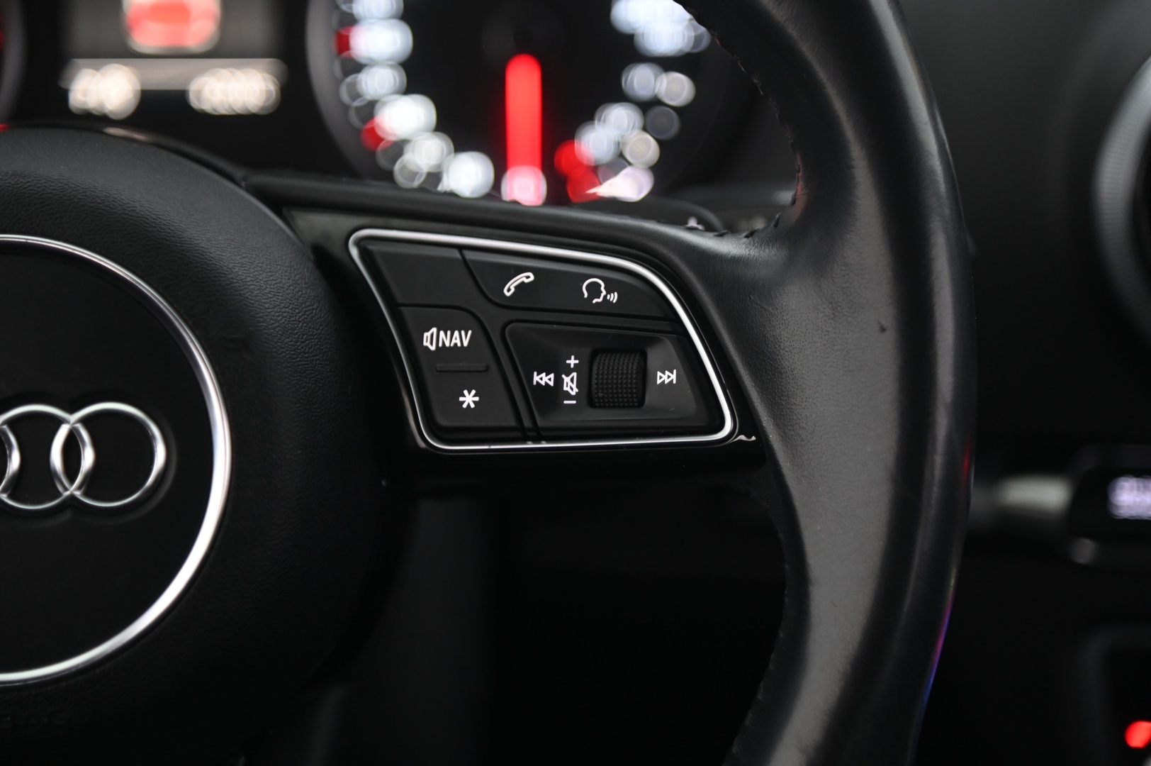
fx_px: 3833
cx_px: 576
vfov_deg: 11.4
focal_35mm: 120
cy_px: 383
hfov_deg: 17.1
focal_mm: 120
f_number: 4
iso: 2000
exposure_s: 1/15
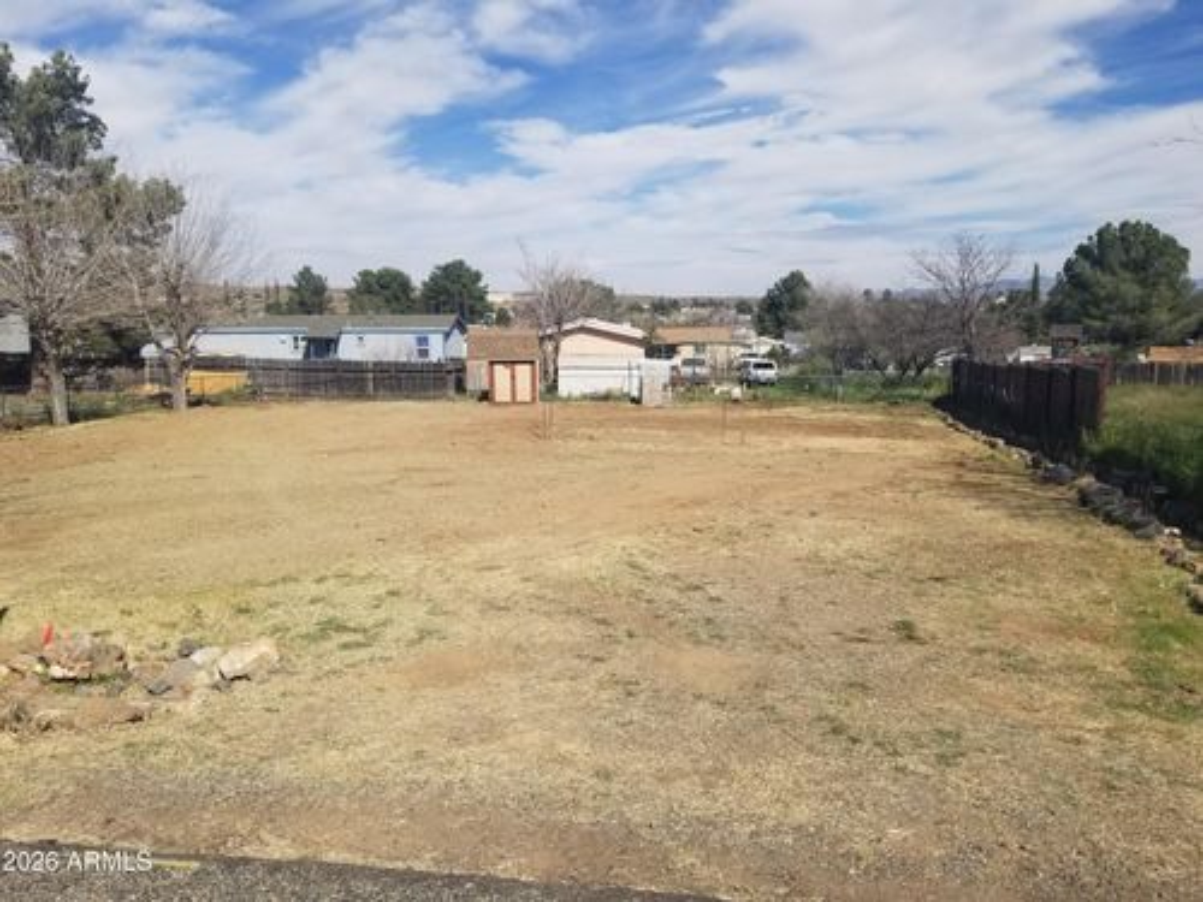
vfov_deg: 53.1
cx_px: 602
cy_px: 451
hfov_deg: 67.3
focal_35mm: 26
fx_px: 904
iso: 50
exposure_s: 1/3504
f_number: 1.7
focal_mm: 4.3
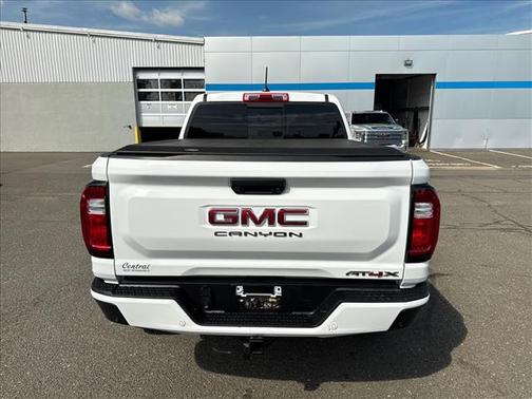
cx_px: 266
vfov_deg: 56.8
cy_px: 200
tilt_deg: -10.7
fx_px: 369
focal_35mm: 24
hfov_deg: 71.6
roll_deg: +0.1
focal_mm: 6.76
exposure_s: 1/2232
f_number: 1.78
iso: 80
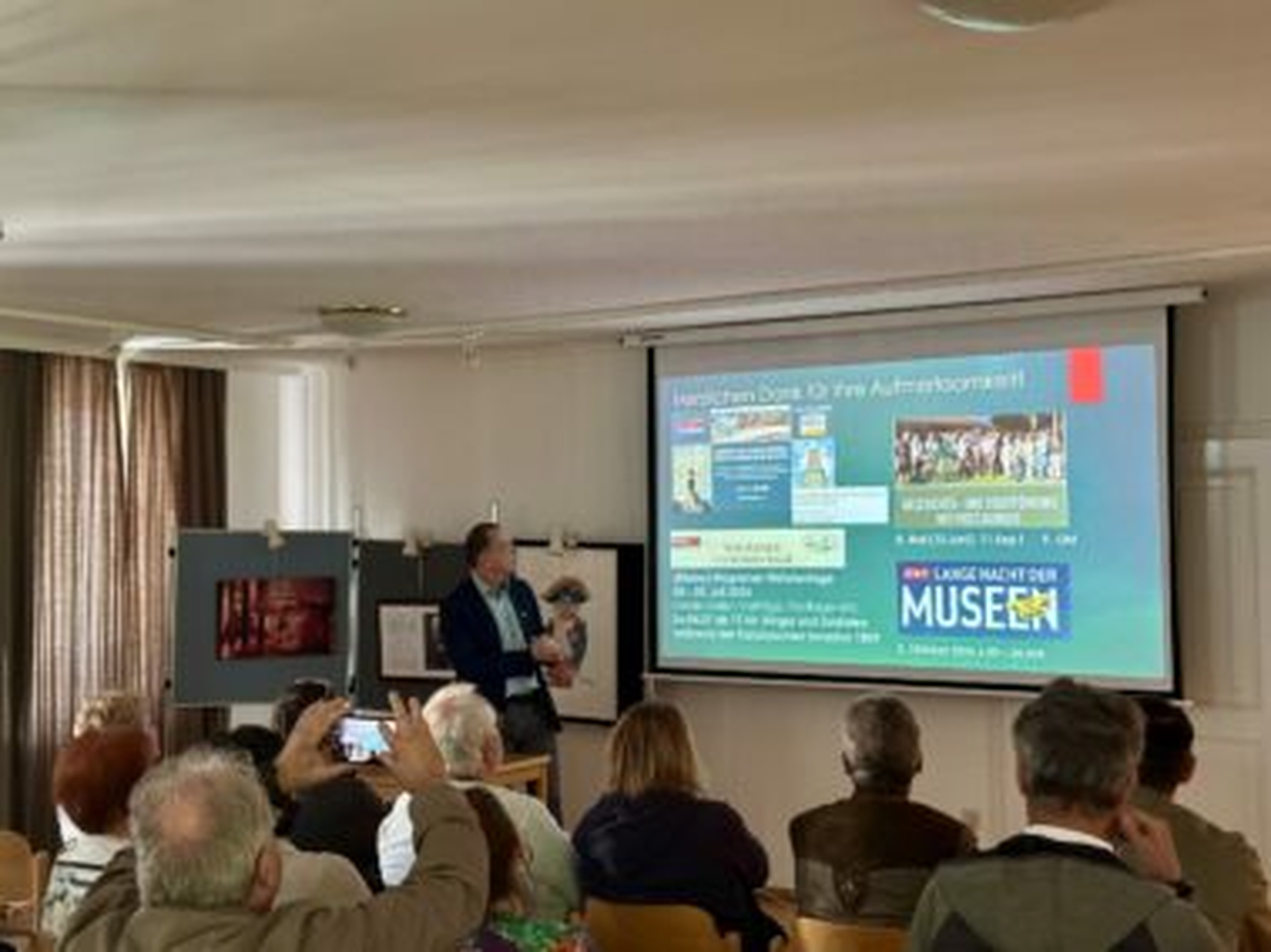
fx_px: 1762
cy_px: 476
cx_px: 636
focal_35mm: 48
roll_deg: +0.4
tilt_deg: +1.4
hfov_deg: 39.7
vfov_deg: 30.2
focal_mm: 6.86
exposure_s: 1/33
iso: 400
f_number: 1.78
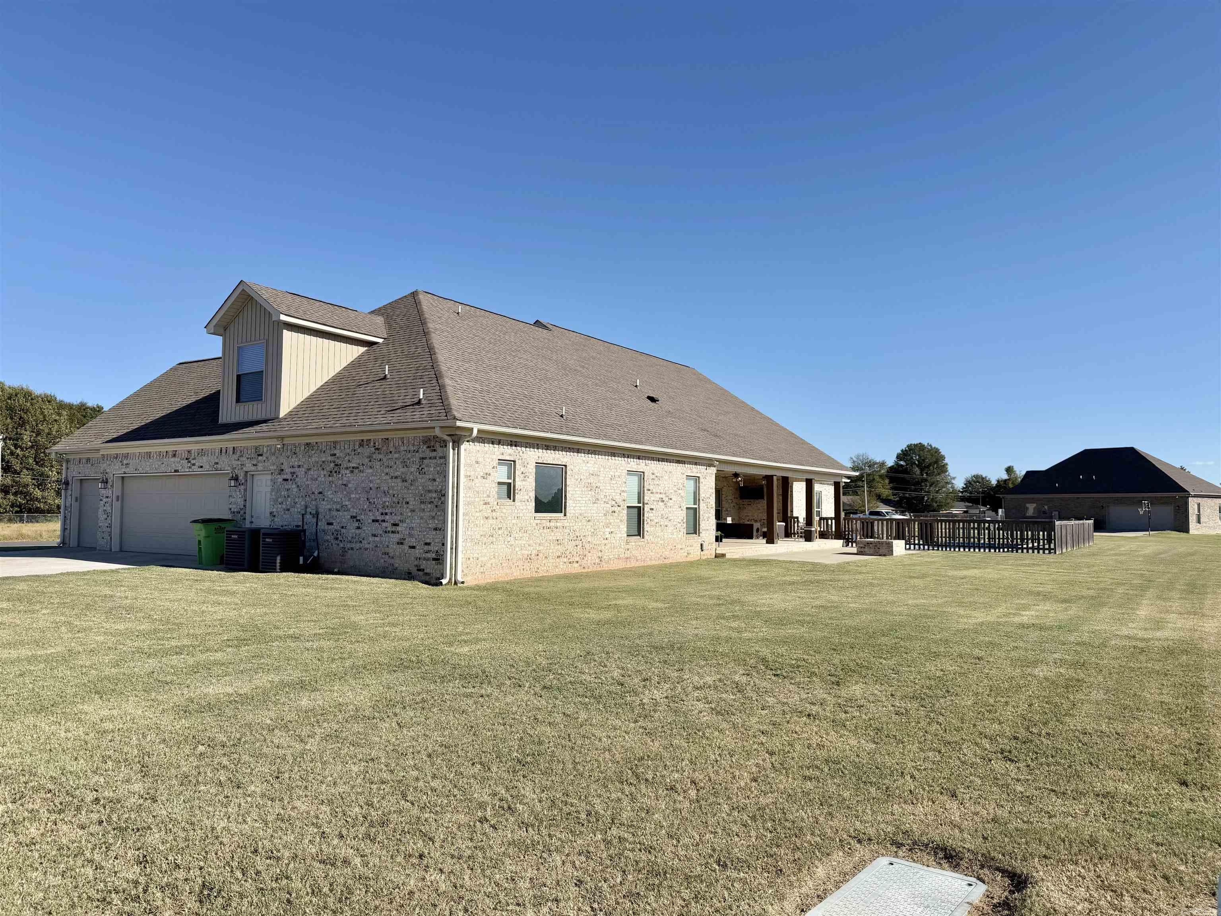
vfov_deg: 56.8
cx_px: 610
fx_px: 847
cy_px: 458
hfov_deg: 71.6
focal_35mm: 24
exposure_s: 1/6711
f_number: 1.78
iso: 80
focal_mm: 6.76
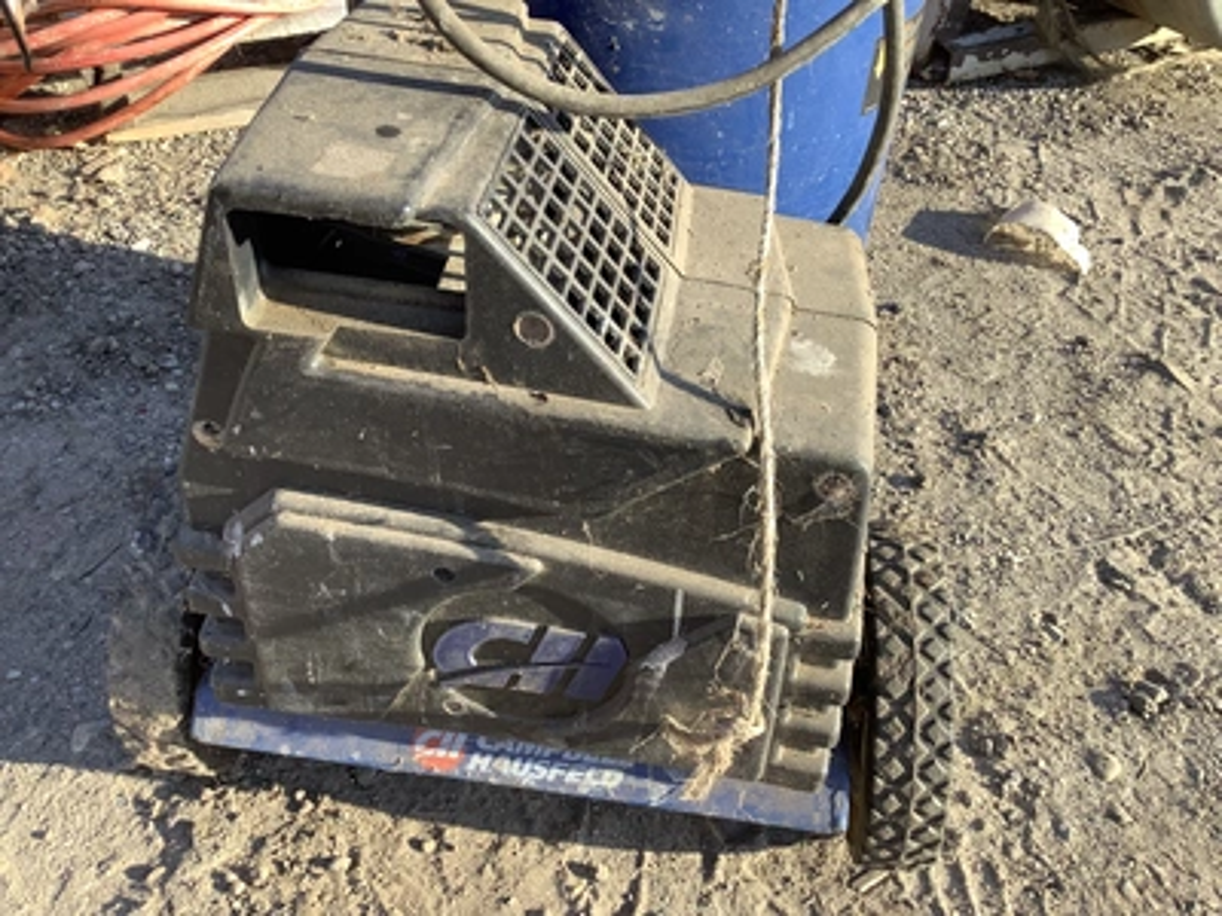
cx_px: 611
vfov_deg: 45.4
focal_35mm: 31
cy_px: 458
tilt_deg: -39.6
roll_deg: -3.2
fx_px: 1094
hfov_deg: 58.4
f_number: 2.4
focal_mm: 3.3
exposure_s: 1/351
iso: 25
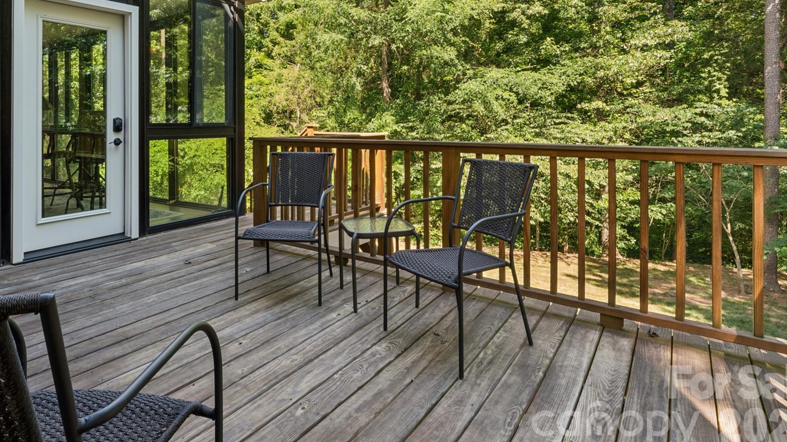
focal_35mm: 22
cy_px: 132
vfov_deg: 50.5
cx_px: 328
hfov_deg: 81.1
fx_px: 455
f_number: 22
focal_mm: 16.6
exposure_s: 1/2.5
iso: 100
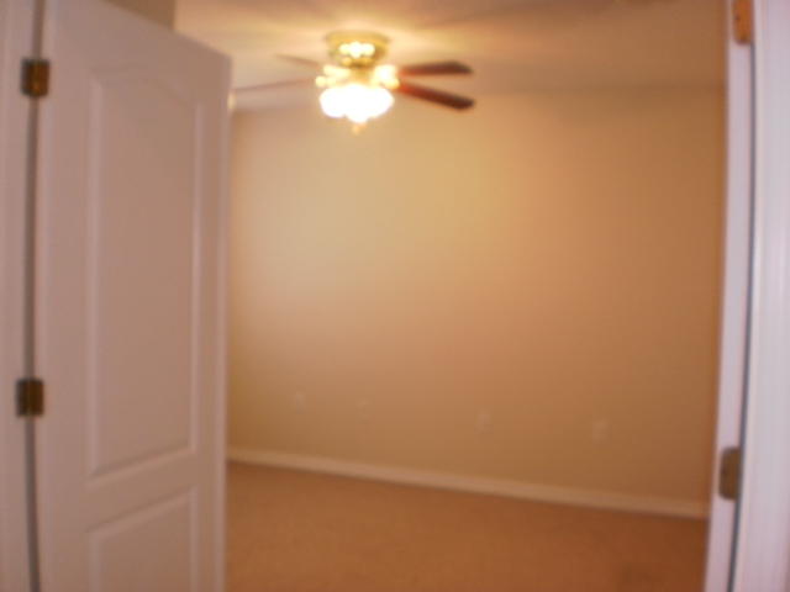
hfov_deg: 51.4
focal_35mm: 36
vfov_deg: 39.7
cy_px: 296
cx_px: 395
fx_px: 822
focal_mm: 6.3
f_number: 3.1
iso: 125
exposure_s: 1/30
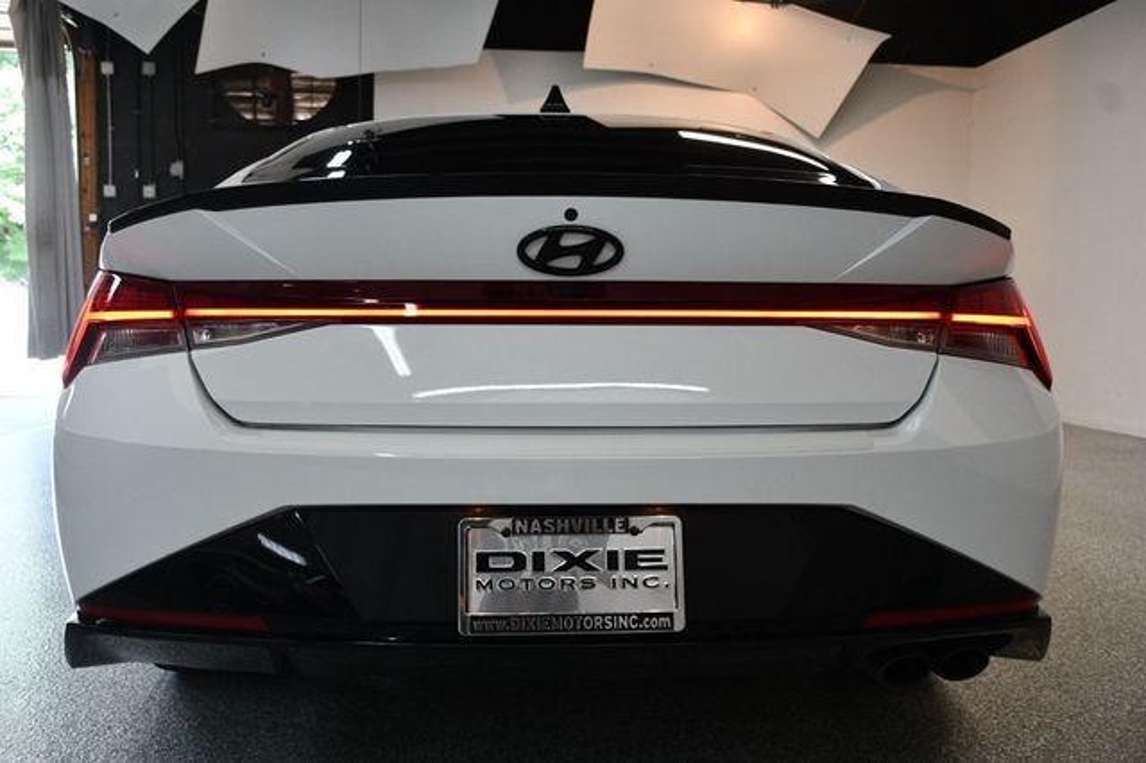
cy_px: 382
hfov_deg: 57.2
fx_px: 1050
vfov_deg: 39.9
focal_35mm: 33
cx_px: 573
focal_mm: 22
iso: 800
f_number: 3.5
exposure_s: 1/160
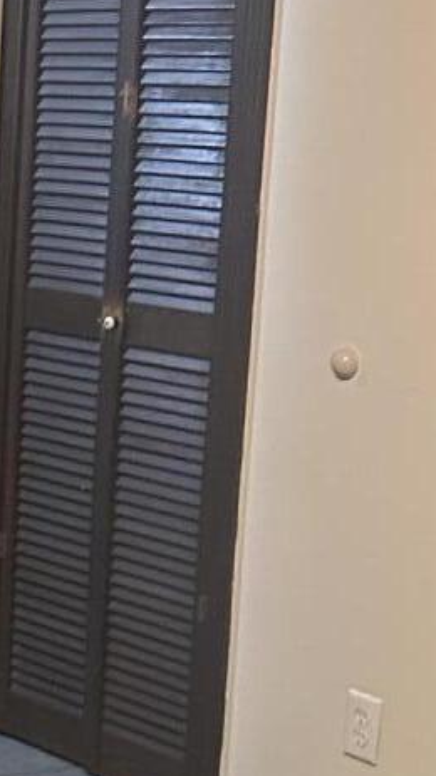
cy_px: 437
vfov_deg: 18.9
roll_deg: -0.2
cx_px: -704
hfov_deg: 9.3
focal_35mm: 113
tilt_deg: -9.2
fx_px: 2325
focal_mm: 6.86
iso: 800
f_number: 1.78
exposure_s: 1/40
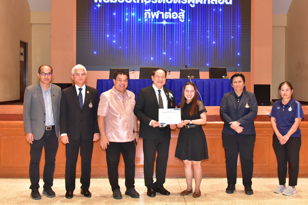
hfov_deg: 42.7
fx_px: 394
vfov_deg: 29.2
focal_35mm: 46
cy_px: 87
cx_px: 162
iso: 4000
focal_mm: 38
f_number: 5.6
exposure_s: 1/125
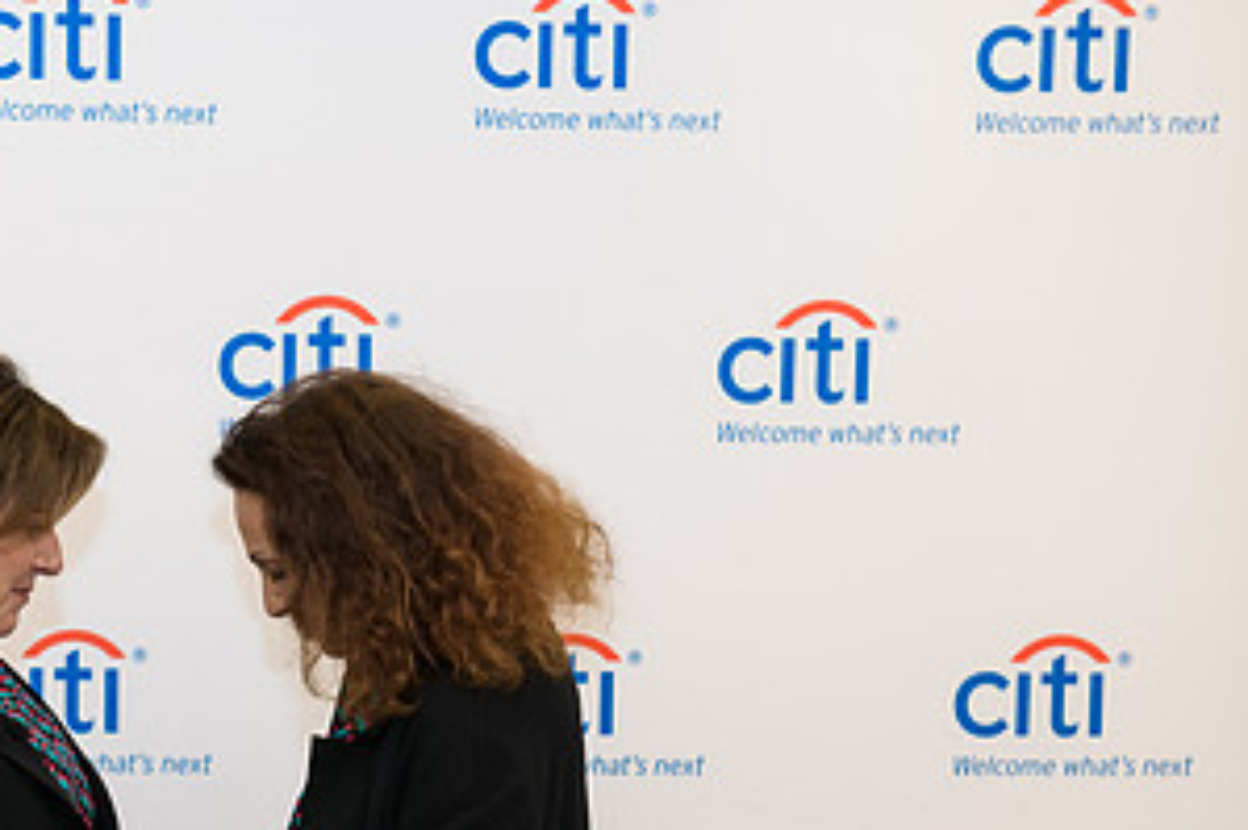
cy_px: 728
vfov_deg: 14.0
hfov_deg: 20.7
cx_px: 167
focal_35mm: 97
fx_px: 3361
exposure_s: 1/125
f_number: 4
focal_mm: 50
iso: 800
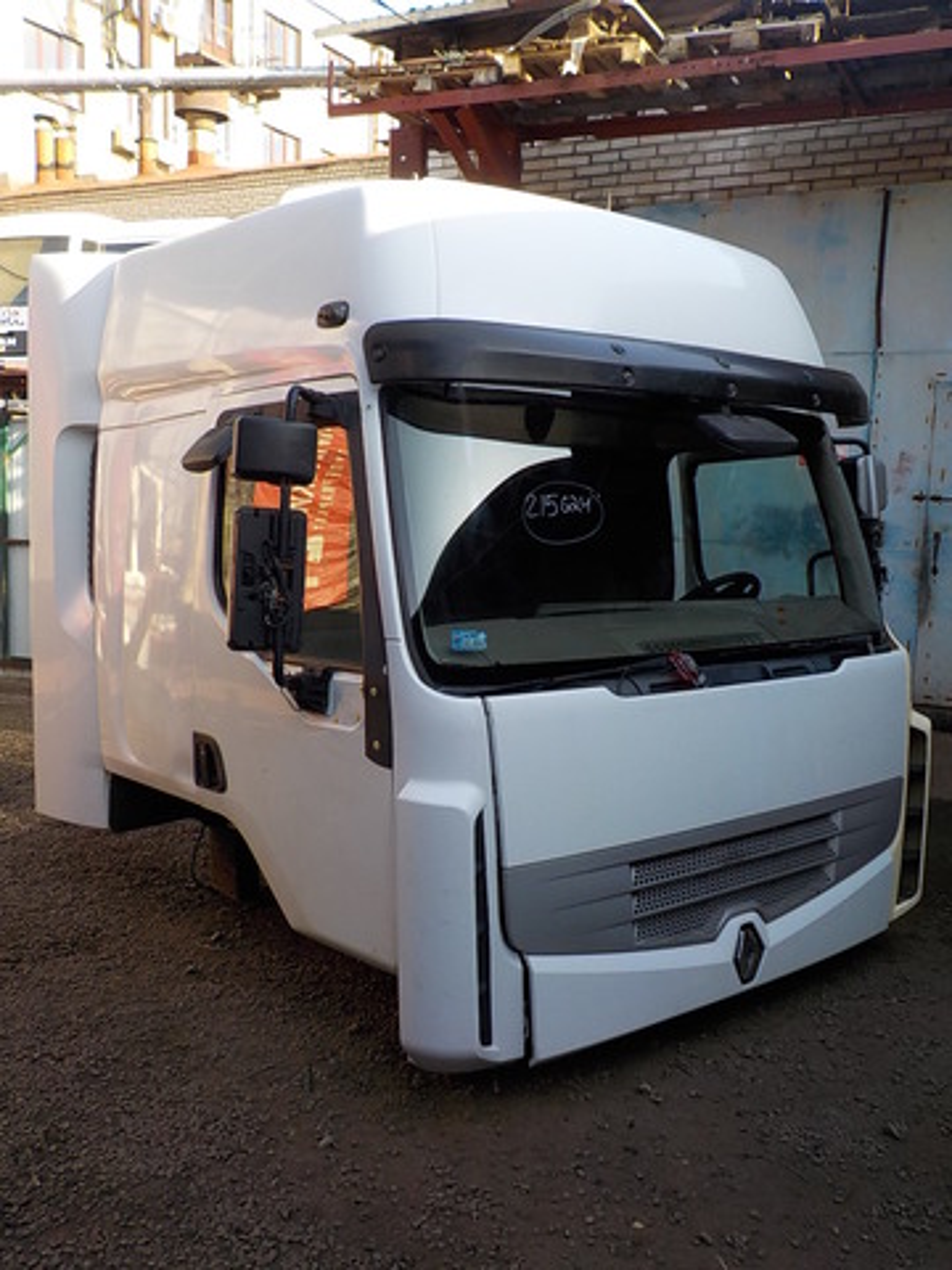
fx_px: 1100
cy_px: 635
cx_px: 476
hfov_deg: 46.8
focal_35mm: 30
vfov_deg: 60.0
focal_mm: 4.1
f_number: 3.3
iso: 125
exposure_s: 1/250
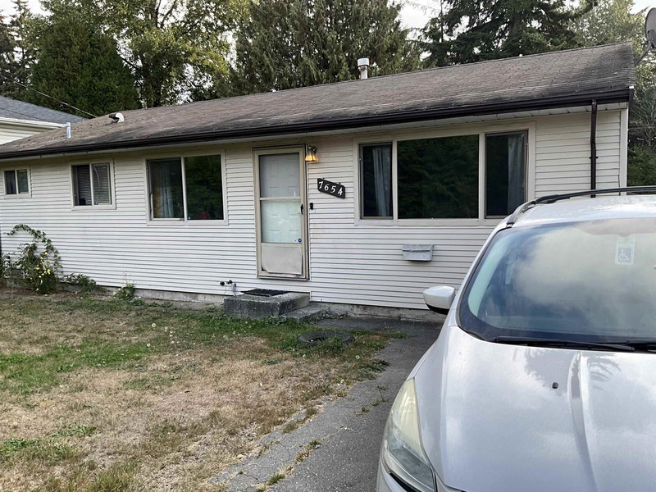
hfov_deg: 61.7
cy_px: 246
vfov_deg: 48.2
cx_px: 328
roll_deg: +1.9
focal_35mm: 29
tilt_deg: -3.7
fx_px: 550
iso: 25
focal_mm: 3
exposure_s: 1/378
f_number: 1.8
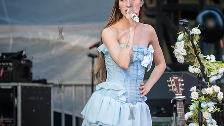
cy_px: 32
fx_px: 2246
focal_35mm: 378
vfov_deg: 3.2
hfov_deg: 5.7
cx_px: 144
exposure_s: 1/400
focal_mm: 200
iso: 1000
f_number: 4.5
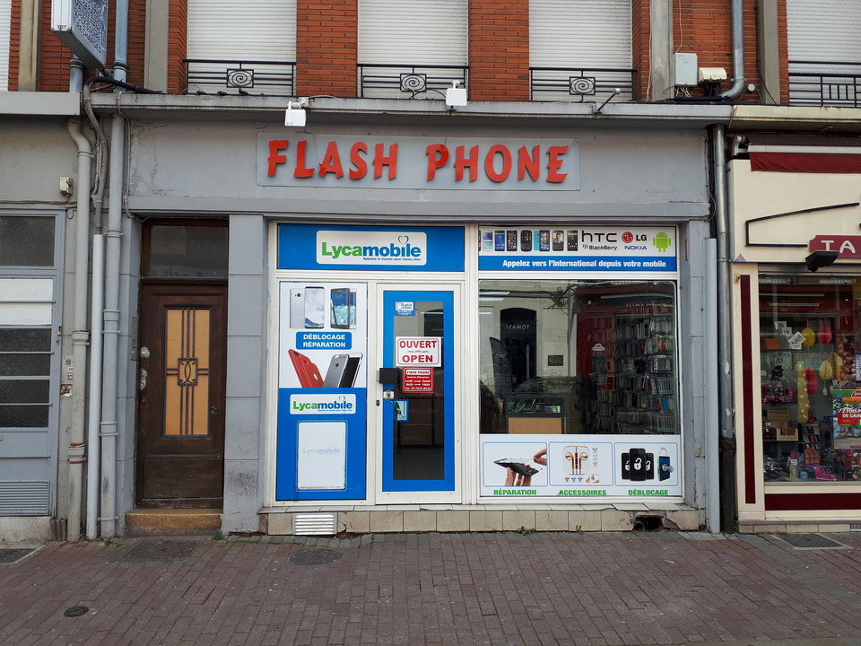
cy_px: 323
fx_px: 672
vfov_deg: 51.4
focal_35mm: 27
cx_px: 430
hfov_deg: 65.3
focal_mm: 3.6
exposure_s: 1/430
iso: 40
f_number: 1.9
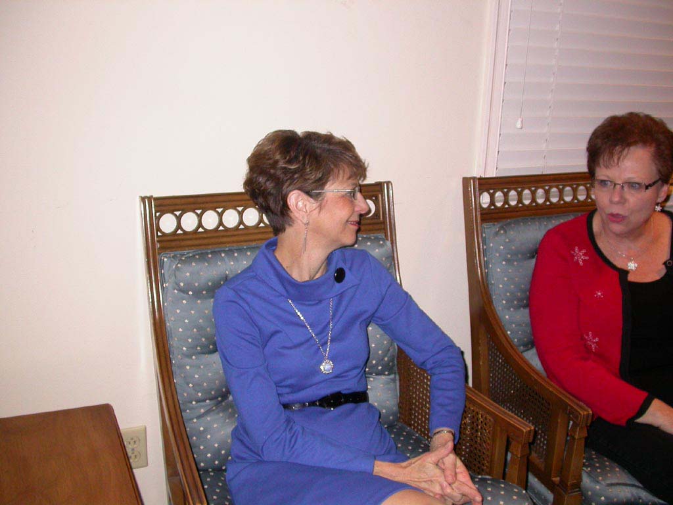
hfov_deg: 49.0
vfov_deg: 37.7
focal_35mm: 38
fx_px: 739
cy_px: 252
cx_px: 336
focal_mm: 7.85
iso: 200
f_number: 2.6
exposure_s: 1/60
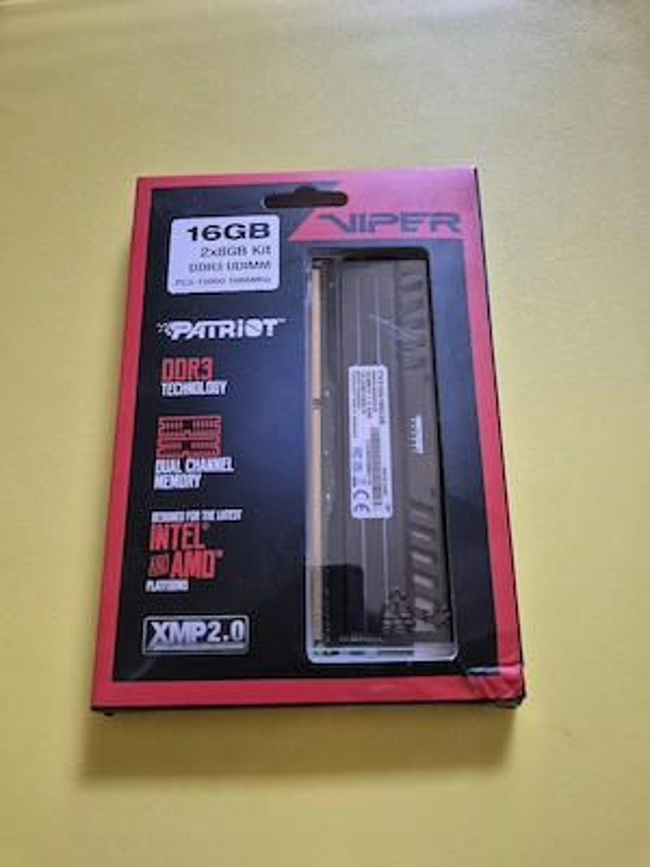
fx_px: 576
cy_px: 434
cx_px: 325
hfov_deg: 58.9
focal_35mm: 23
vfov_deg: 73.9
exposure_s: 1/100
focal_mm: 5.4
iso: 1000
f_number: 1.8
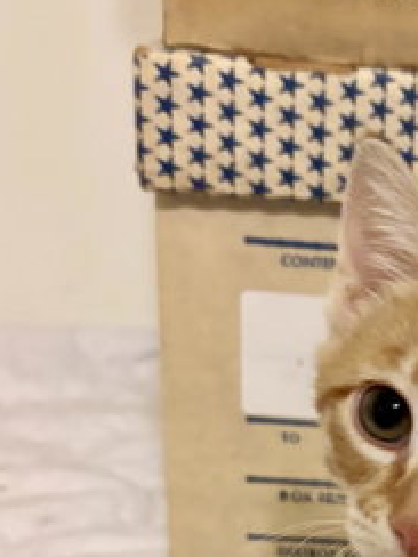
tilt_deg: -25.4
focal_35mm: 71
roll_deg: -5.4
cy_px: 499
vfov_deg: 26.5
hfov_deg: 19.3
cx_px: 528
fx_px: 1143
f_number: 1.6
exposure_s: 1/60
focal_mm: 5.96
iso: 500
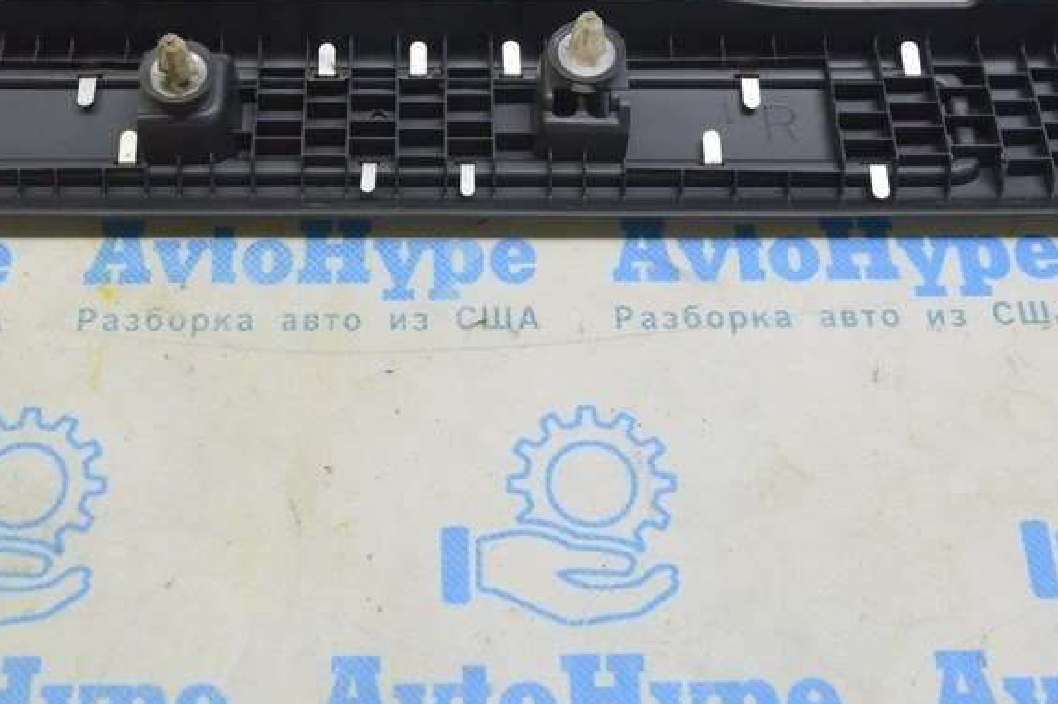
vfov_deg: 22.6
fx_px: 1732
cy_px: 132
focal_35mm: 59
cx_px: 390
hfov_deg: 33.8
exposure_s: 1/20
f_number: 5.6
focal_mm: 22
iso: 400
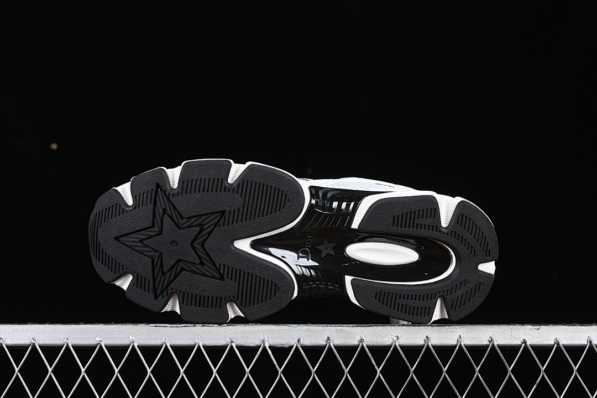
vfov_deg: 18.2
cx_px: 298
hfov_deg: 27.0
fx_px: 1244
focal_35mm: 75
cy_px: 199
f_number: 6.3
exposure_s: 1/60
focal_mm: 50
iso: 160
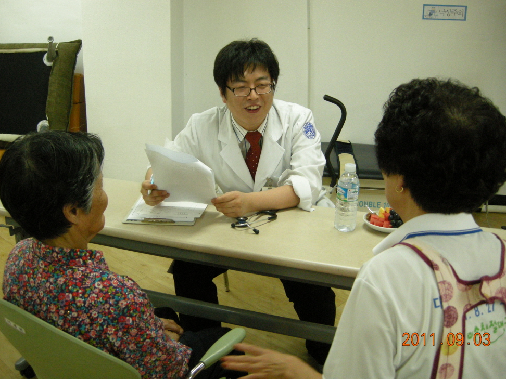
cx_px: 253
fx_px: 526
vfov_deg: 39.7
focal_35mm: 36
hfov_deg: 51.4
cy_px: 185
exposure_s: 1/65.7
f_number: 2.7
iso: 400
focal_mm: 7.5
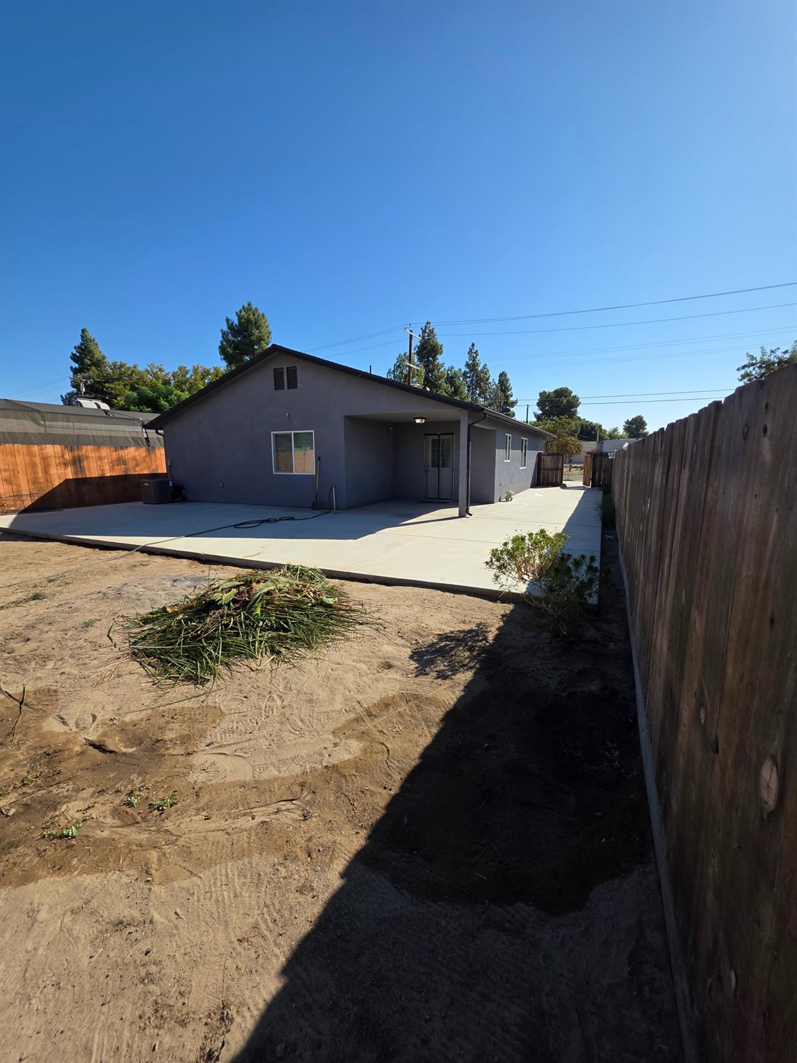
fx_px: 399
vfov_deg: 106.2
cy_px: 532
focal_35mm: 13
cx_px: 398
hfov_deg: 89.9
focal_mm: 2.2
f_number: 1.9
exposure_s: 1/1819
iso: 40
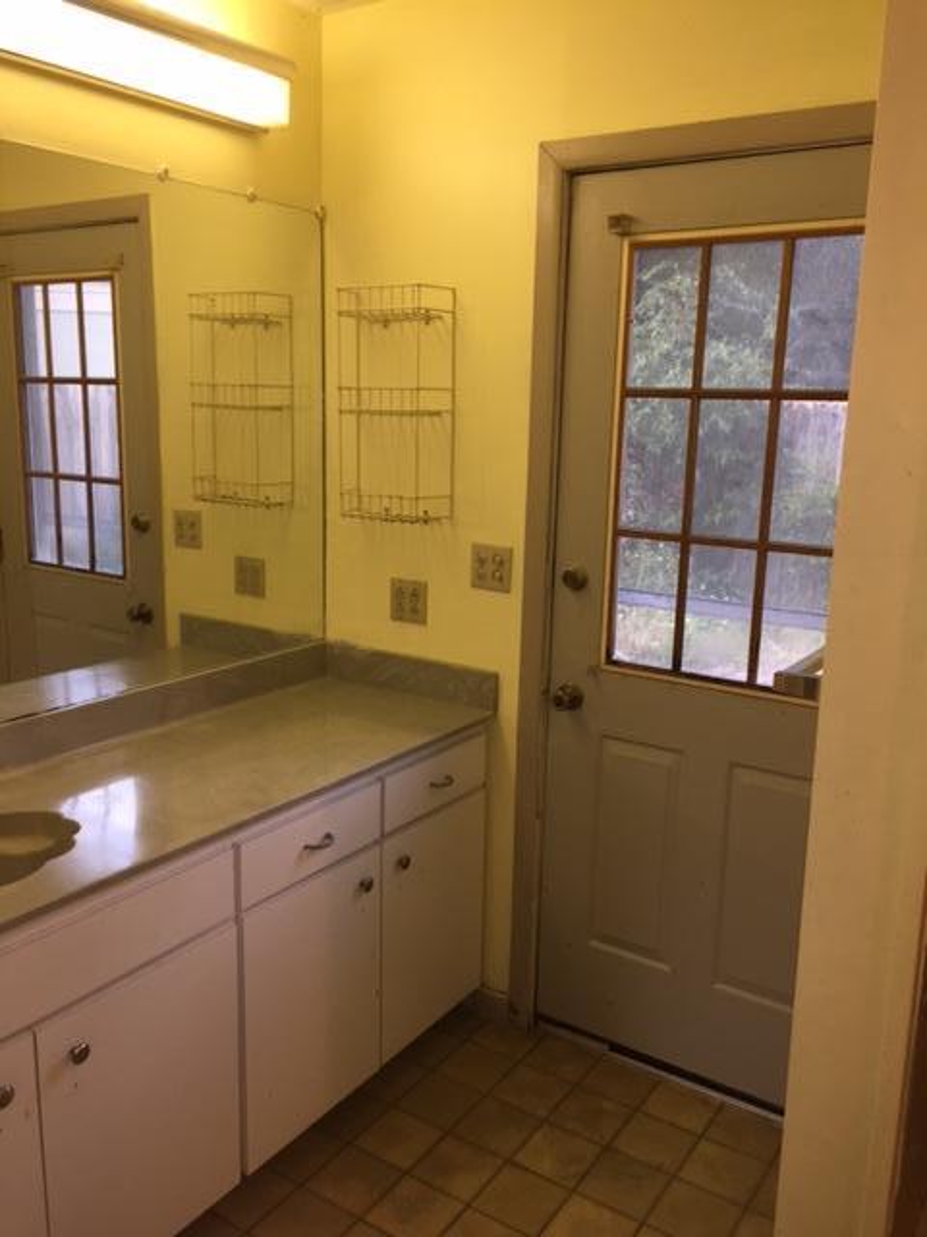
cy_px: 618
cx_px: 464
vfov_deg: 61.7
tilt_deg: -11.1
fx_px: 1035
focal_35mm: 29
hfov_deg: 48.2
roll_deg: -1.0
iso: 40
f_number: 2.2
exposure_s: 1/30
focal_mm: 4.15
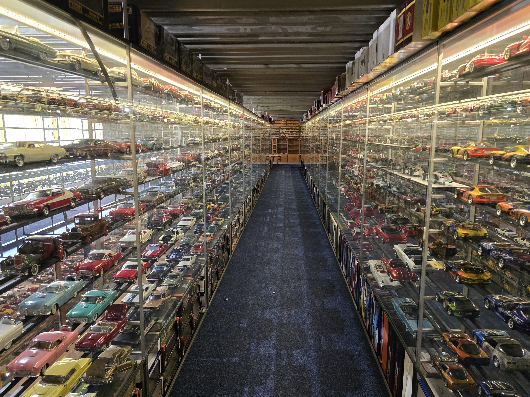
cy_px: 210
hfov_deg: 65.3
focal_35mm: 27
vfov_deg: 51.3
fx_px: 413
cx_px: 262
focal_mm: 6.3
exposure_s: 1/100
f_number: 1.7
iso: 1250
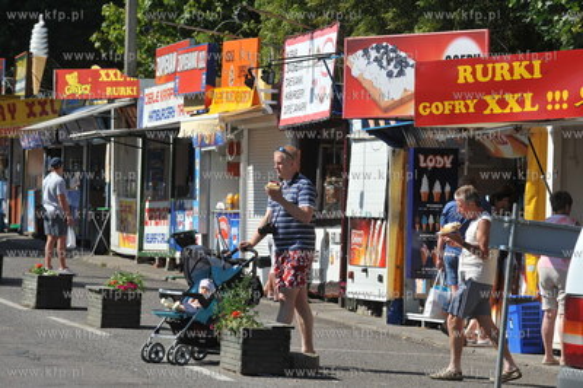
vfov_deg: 6.9
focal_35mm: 200
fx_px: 3236
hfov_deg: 10.3
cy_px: 194
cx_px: 292
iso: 400
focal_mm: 200
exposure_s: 1/640
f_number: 11
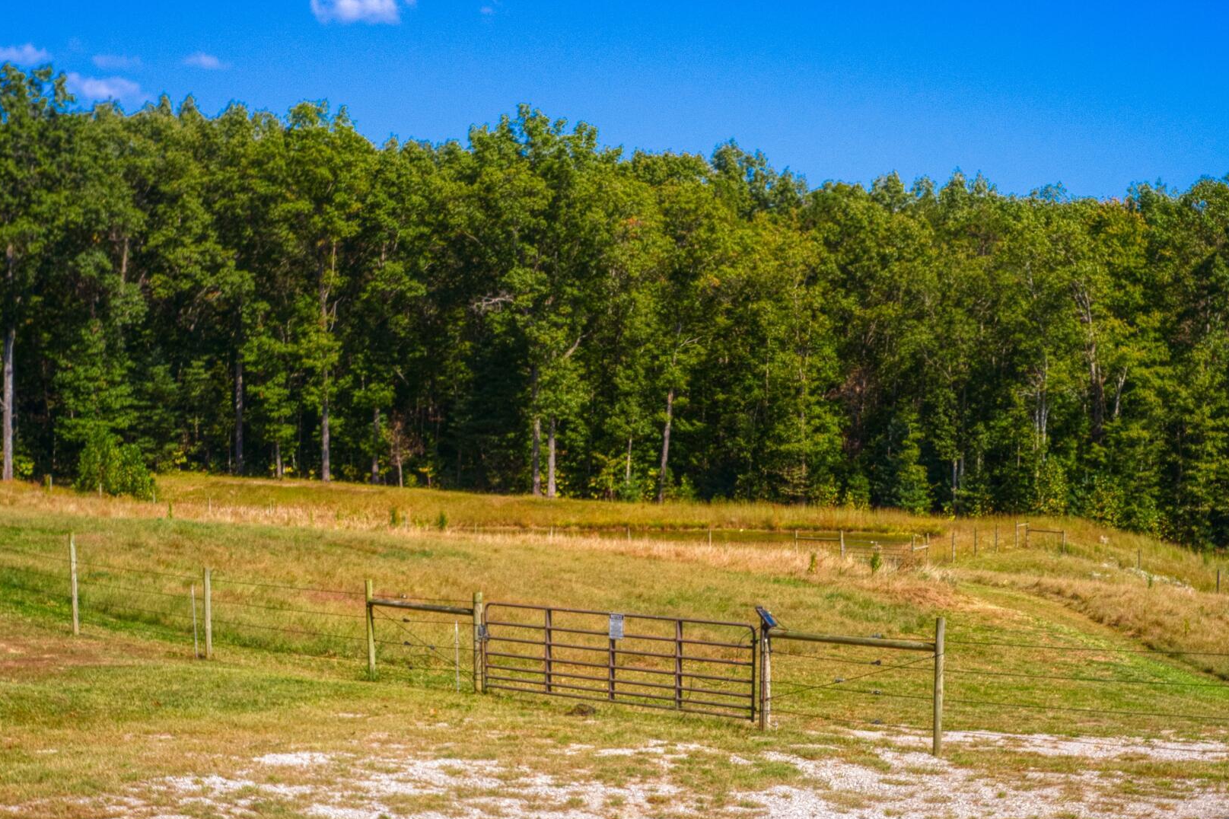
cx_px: 689
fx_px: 1775
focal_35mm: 52
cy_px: 601
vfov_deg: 25.7
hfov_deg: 38.1
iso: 400
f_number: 5
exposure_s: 1/60
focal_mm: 10.26
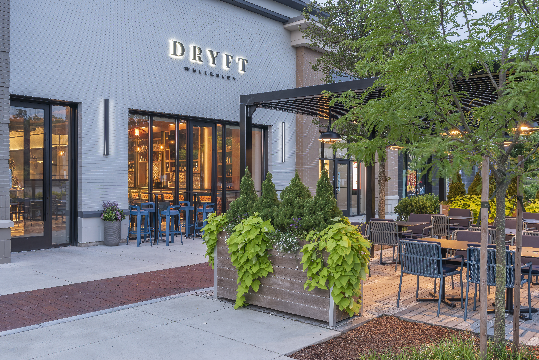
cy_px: 180
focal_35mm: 32
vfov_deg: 41.1
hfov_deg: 58.7
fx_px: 479
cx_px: 270
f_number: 13
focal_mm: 32
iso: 64
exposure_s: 13
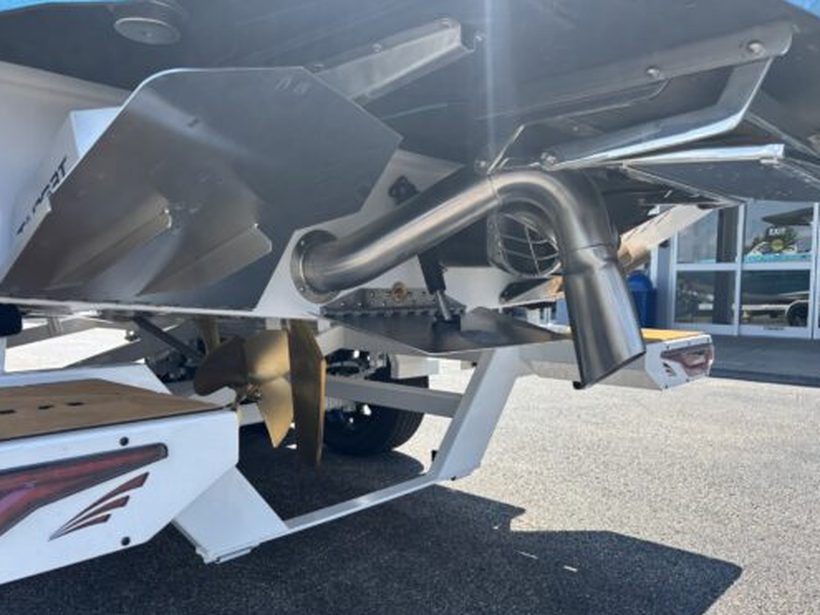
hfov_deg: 63.4
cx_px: 398
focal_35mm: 28
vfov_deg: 49.7
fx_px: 663
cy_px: 330
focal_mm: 5.96
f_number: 1.6
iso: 50
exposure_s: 1/1126
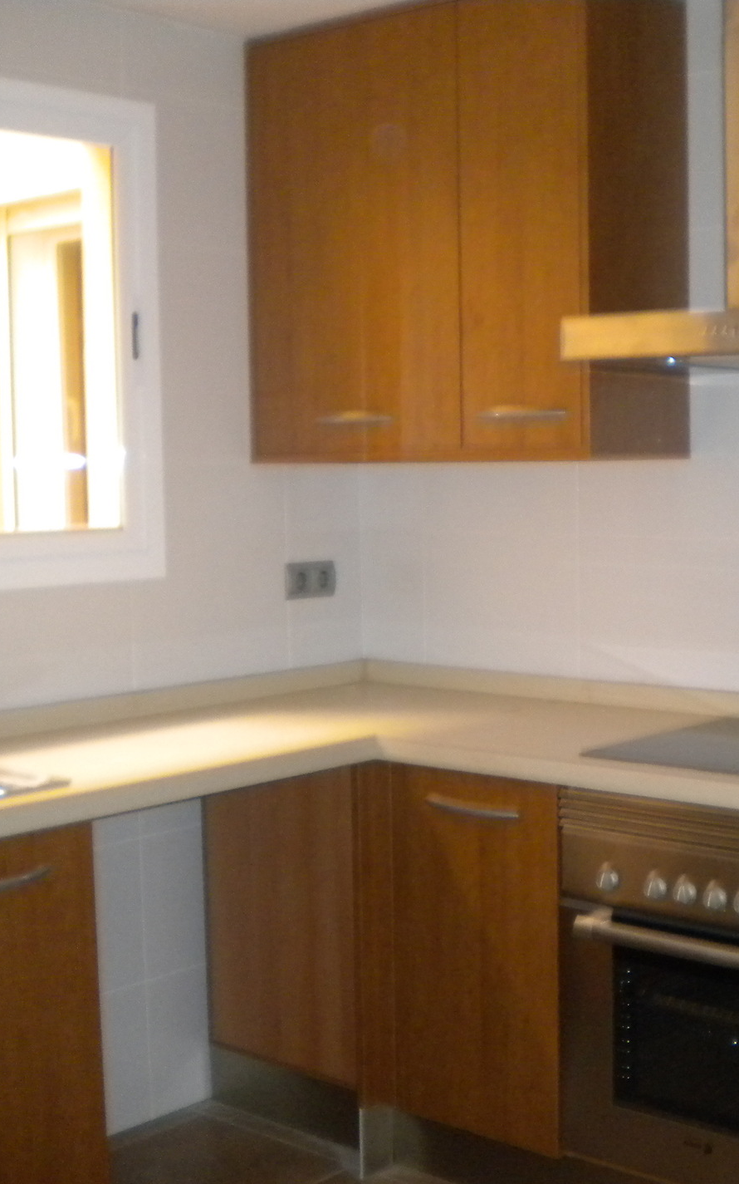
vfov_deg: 40.3
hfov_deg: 25.5
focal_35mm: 50
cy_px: 592
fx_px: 1612
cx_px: 560
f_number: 3.1
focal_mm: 6.3
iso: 400
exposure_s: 1/30
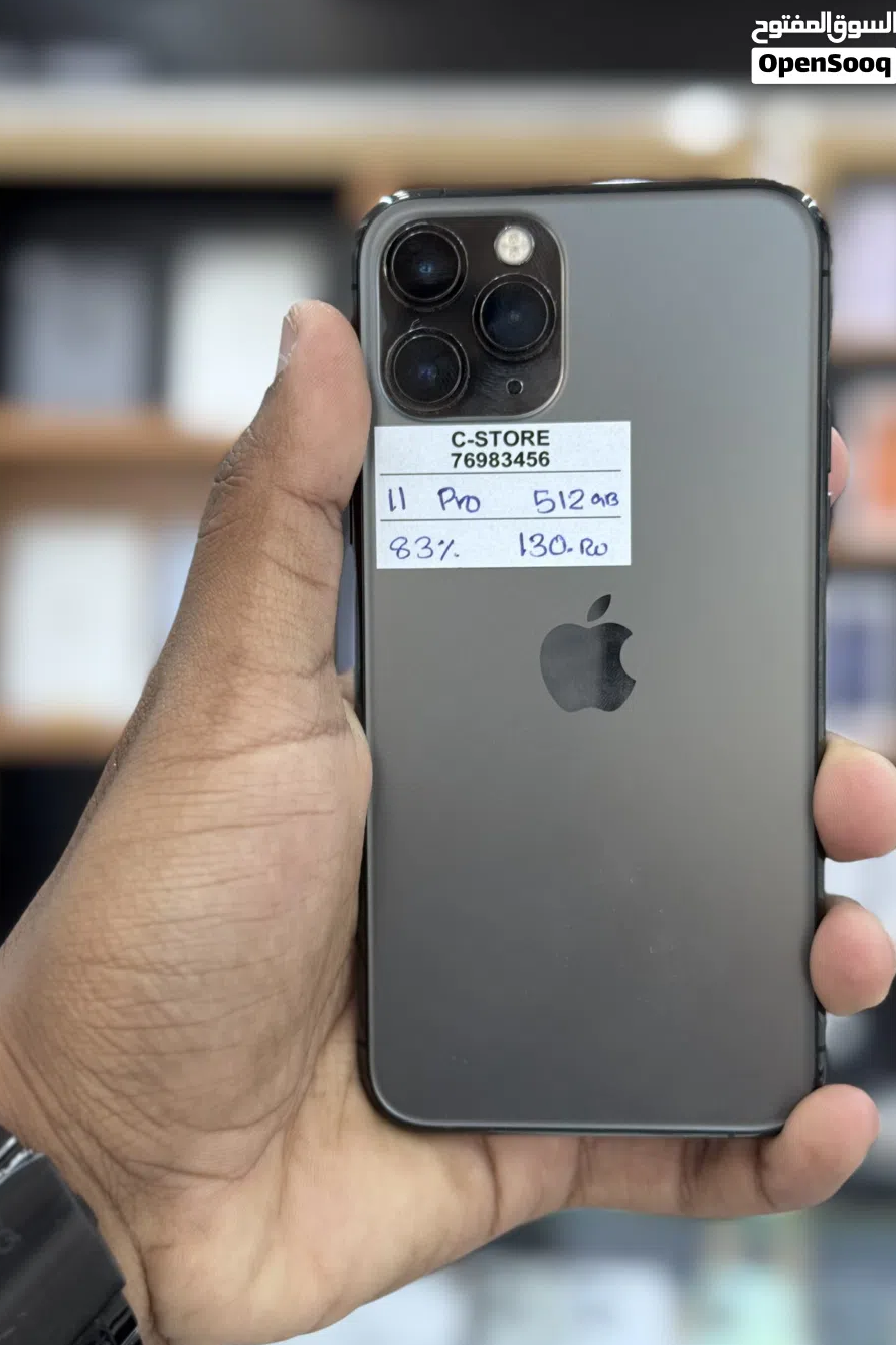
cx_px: 407
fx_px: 1903
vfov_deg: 38.9
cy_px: 674
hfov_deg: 26.5
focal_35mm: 51
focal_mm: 6.76
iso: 64
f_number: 1.78
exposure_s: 1/260
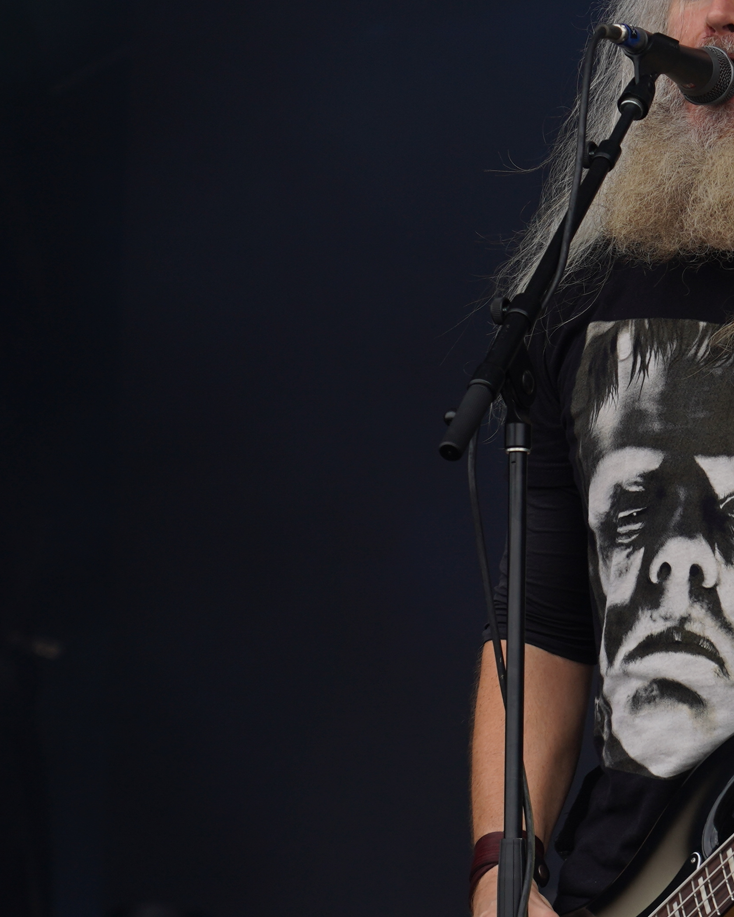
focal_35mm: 282
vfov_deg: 6.9
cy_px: 490
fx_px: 7659
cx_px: 903
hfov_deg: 5.5
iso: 100
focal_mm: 105
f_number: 5.6
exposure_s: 1/250
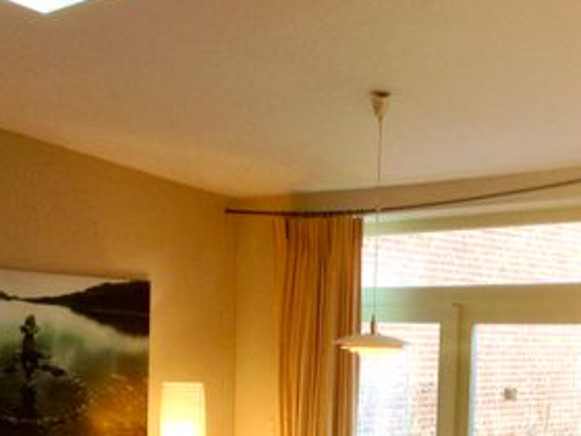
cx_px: 328
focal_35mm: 75
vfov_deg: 19.0
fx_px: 1259
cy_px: 457
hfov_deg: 26.0
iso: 64
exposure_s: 1/30
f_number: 2.4
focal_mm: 4.28
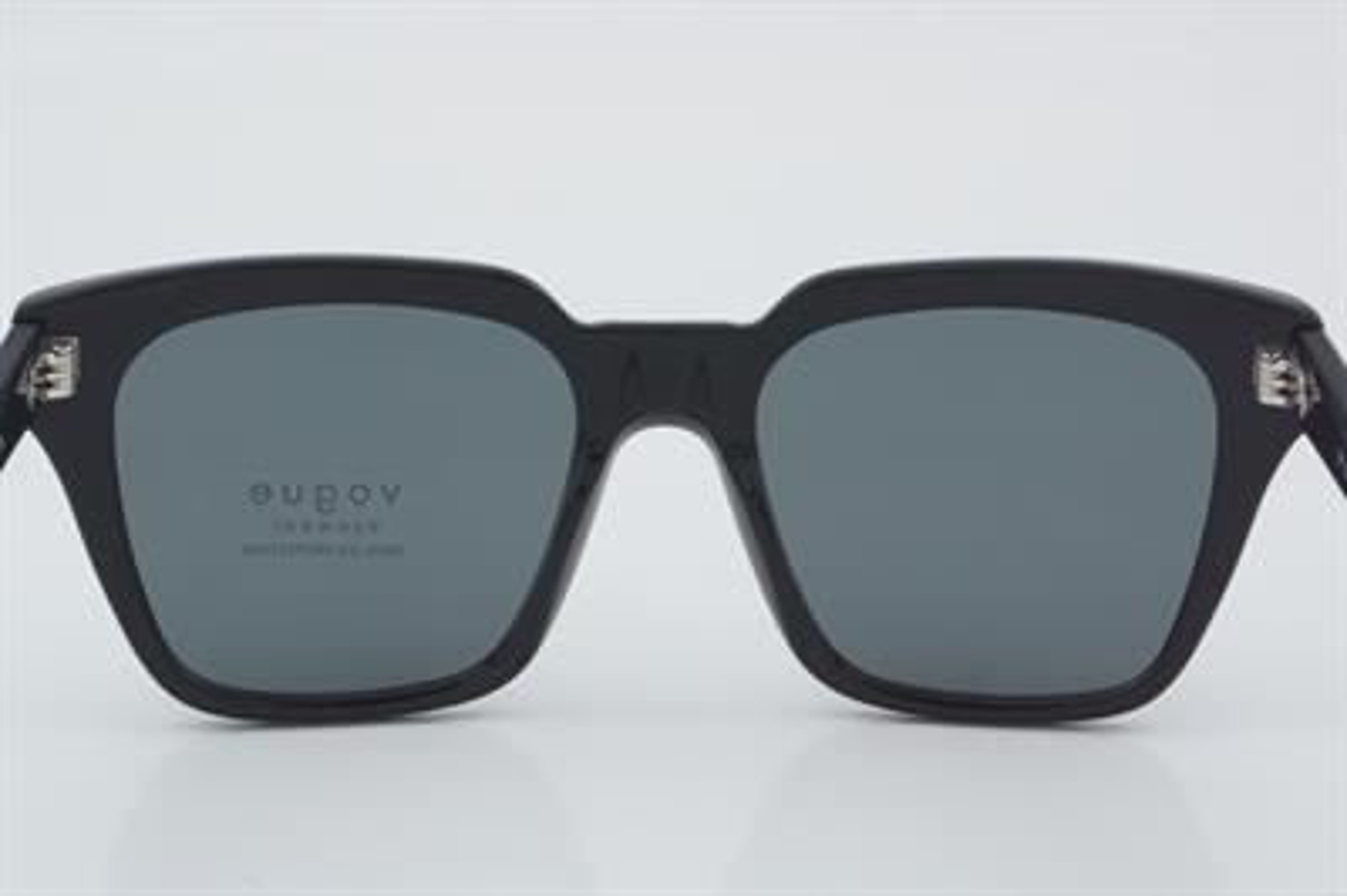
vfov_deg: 16.5
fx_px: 3084
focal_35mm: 82
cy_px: 448
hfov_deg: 24.6
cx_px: 674
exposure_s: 1/4
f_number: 32
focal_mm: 55
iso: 100
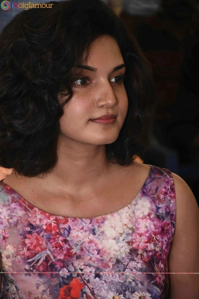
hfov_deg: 7.9
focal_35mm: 174
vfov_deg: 11.8
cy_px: 150
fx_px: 1443
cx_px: 100
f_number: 5.6
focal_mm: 116
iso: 3200
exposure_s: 1/100
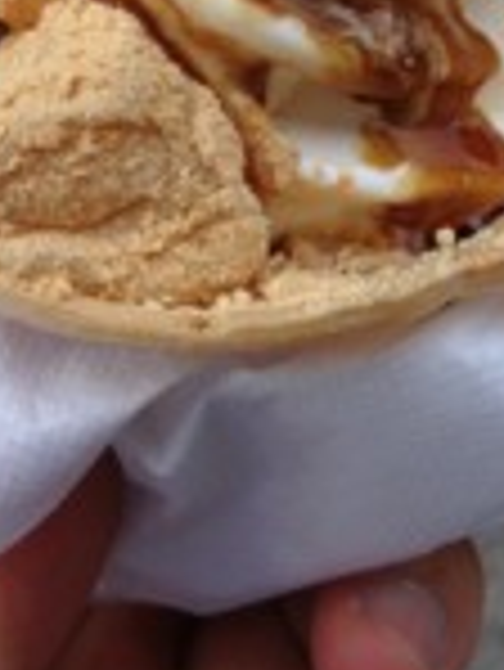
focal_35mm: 106
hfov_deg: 14.0
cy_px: -126
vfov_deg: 17.7
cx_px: 270
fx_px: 2055
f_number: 2.4
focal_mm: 4.28
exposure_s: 1/162
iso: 64
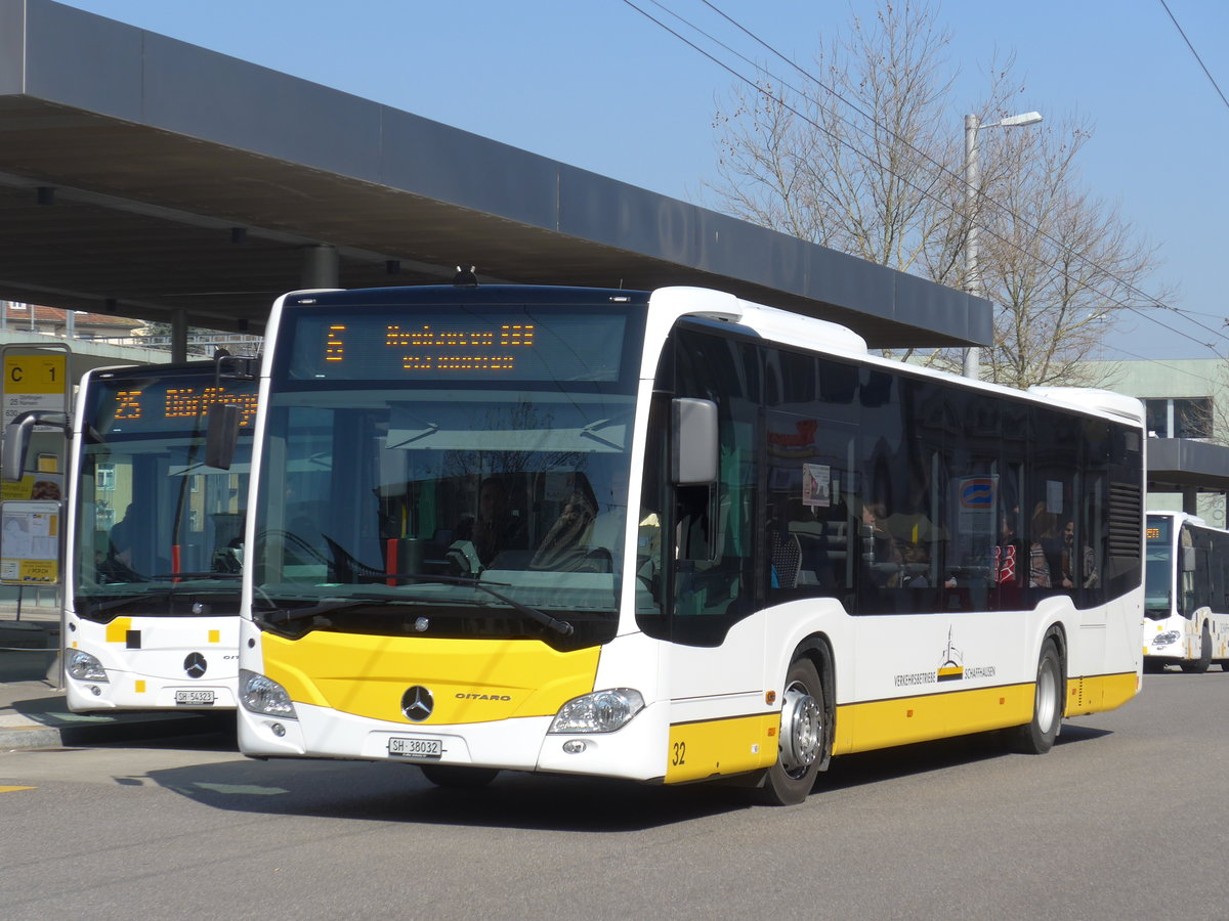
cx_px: 614
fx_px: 3053
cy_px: 460
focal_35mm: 86
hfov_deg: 22.8
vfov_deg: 17.2
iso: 80
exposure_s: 1/500
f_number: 4.5
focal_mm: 17
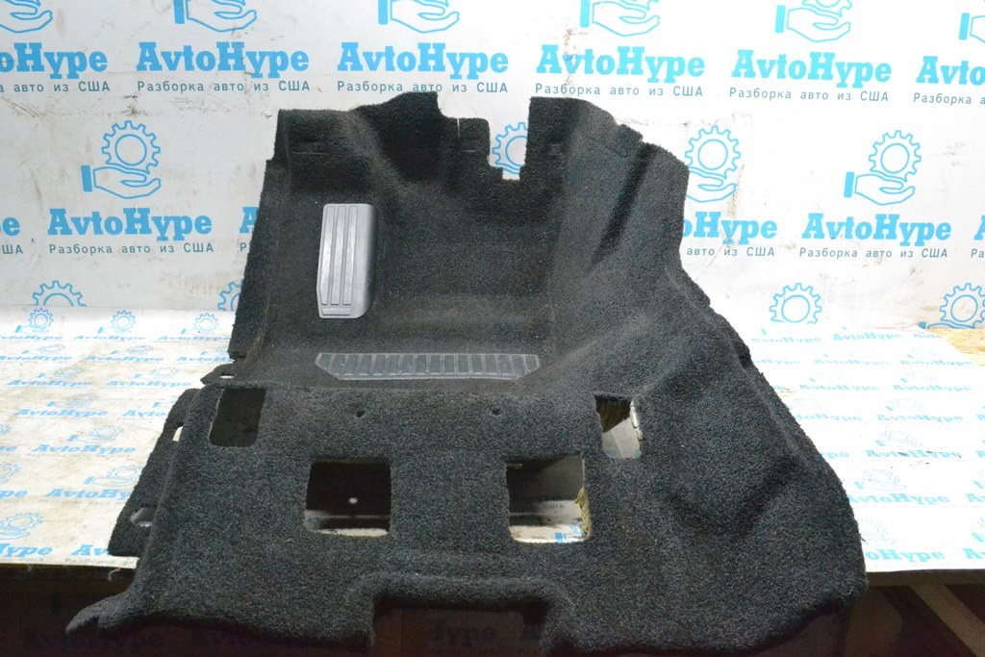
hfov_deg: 57.2
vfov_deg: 40.0
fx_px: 903
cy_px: 328
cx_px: 492
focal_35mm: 33
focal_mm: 22
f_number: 9
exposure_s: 1/160
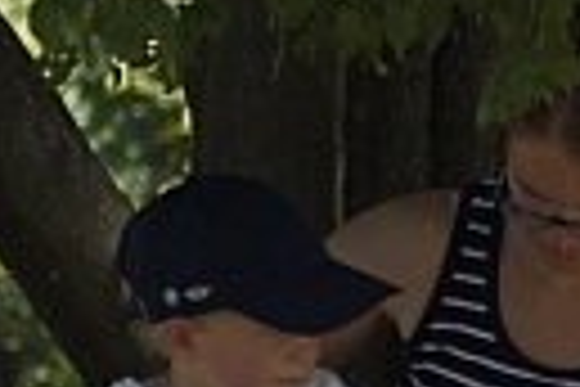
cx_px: 1969
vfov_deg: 0.8
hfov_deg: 1.1
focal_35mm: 1791
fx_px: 28853
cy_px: 862
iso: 160
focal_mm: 150
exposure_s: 1/250
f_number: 5
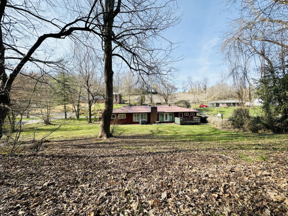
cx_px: 144
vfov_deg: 85.7
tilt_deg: +0.0
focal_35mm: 14
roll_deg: +0.5
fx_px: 116
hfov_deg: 102.1
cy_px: 108
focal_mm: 2.22
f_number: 2.2
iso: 40
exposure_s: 1/903
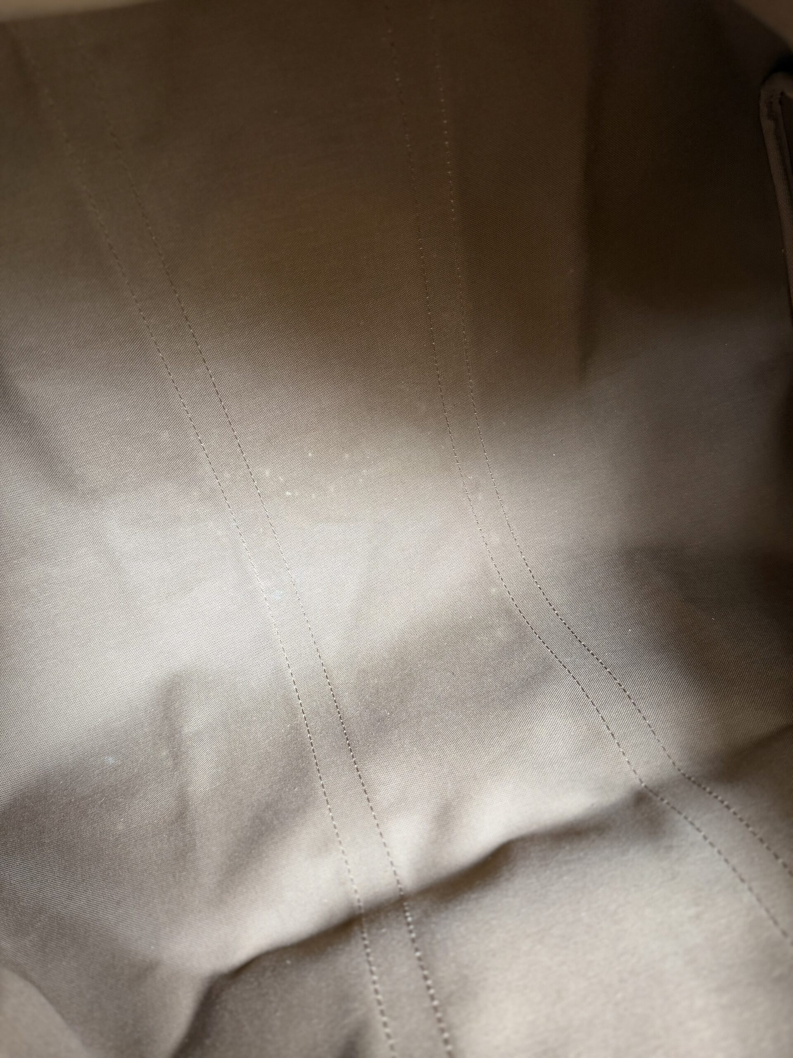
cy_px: 529
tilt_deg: -30.4
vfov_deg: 71.6
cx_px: 396
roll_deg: +10.1
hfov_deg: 56.8
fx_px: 733
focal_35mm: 24
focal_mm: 6.76
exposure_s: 1/77
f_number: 1.78
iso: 200
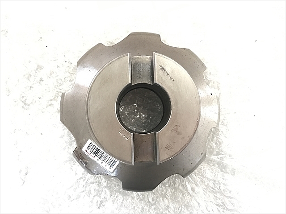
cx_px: 143
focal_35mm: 28
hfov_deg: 63.4
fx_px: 231
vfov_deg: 49.7
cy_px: 107
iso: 32
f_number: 1.8
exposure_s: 1/30
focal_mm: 3.99
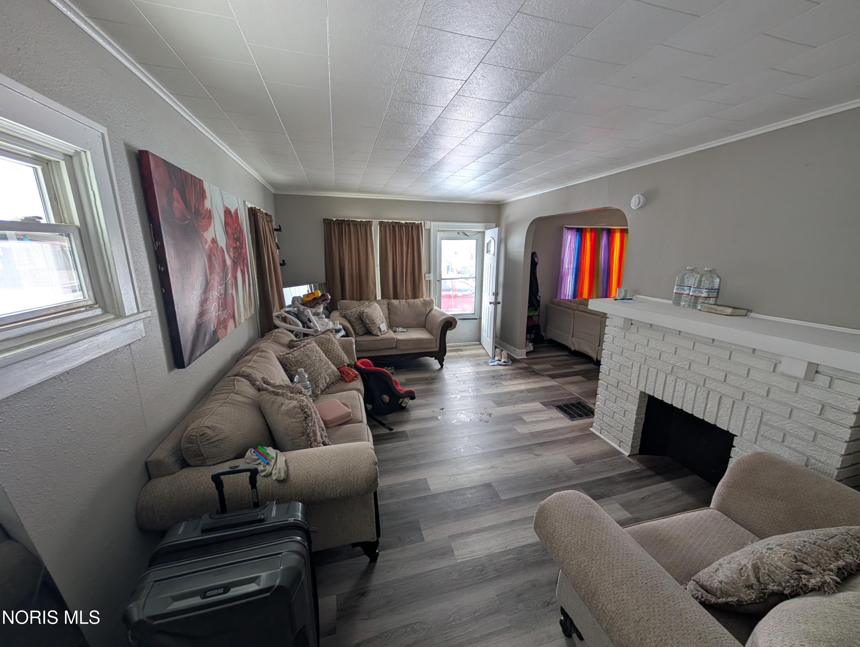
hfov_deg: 110.5
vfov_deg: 94.6
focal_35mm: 12
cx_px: 430
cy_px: 324
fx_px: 299
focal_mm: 2.02
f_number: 1.7
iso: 68
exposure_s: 1/93.2
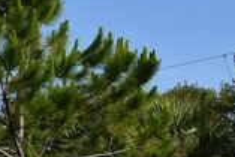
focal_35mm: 196
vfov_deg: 6.9
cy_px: 254
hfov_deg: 10.1
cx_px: -150
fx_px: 1281
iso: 100
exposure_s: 1/320
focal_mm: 24
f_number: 9
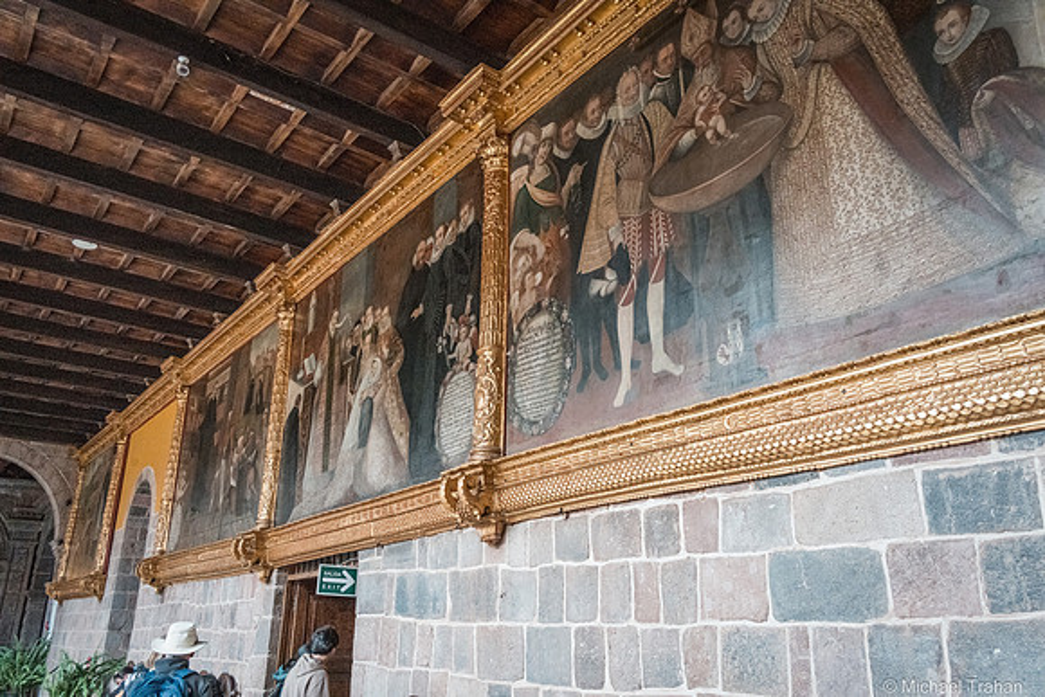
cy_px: 348
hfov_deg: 65.5
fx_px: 813
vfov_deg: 46.4
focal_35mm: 28
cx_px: 522
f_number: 8
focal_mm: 28
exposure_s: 1/125
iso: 12800
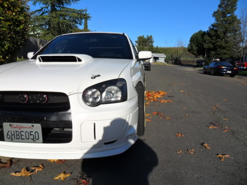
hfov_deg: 65.3
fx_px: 193
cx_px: 124
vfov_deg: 51.4
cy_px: 92
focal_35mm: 27
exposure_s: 1/250
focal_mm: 4.9
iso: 100
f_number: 8.9
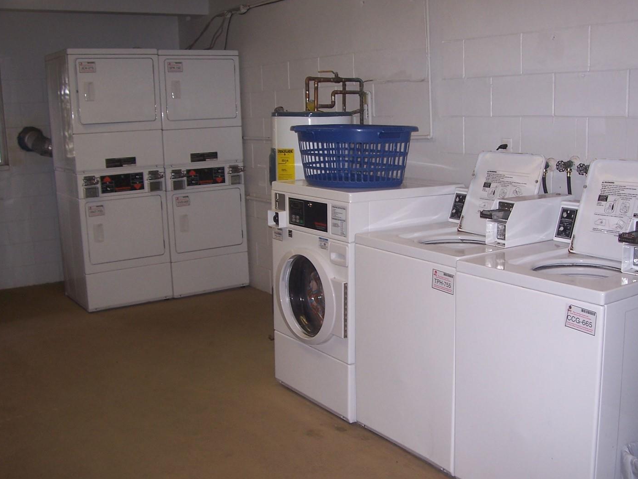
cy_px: 242
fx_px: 719
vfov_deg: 36.8
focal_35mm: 39
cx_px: 342
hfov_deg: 47.8
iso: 80
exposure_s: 1/60
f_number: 2.7
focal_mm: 5.6
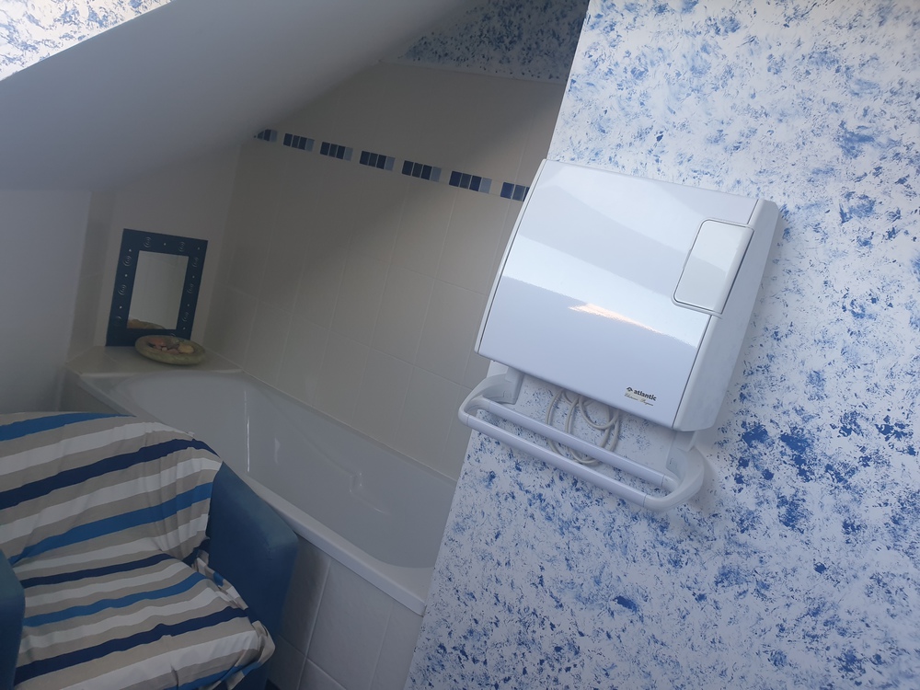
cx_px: 460
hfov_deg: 67.3
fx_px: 691
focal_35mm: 26
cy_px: 345
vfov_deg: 53.1
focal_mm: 4.3
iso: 80
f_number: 2.4
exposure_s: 1/100
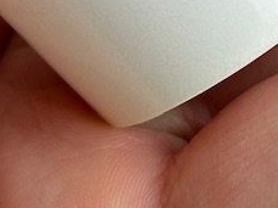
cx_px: 416
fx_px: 2160
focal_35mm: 269
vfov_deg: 5.4
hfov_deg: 7.2
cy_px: -287
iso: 50
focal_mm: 6.86
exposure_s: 1/100
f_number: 1.78
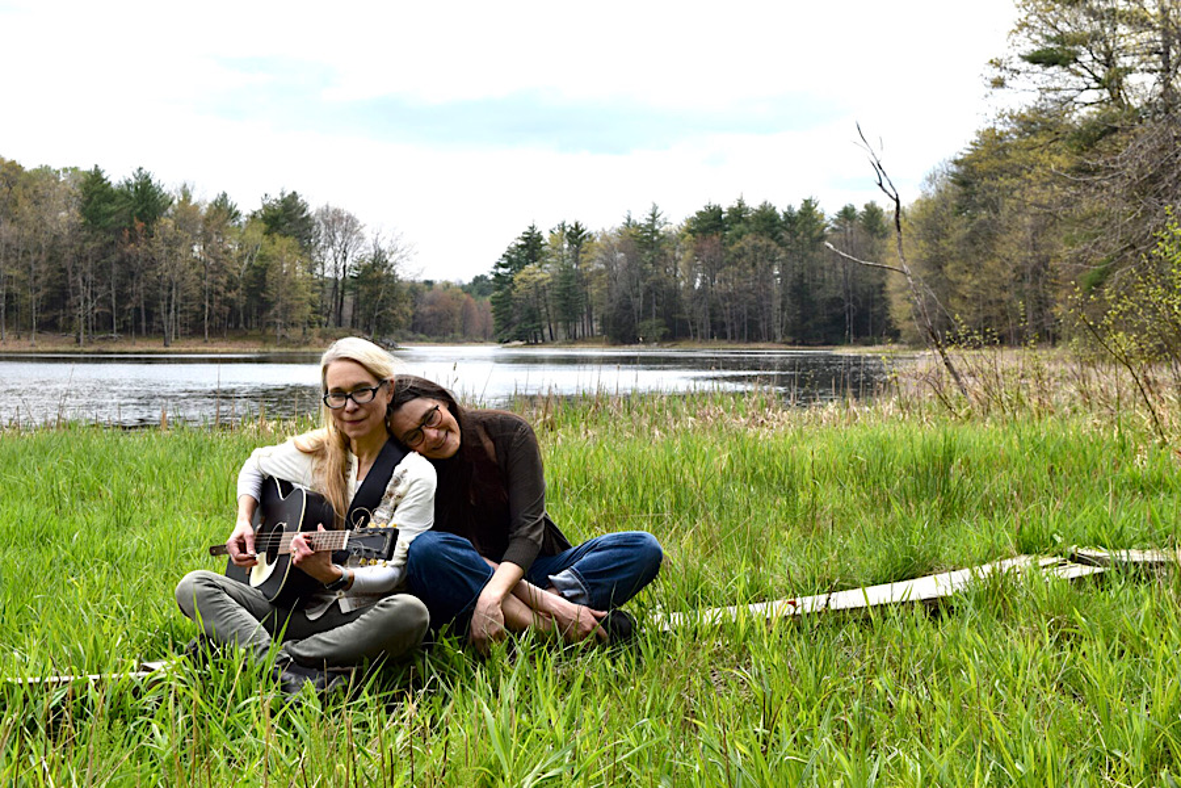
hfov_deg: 35.1
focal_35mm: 57
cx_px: 590
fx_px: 1870
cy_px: 394
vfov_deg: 23.8
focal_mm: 38
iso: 200
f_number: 9
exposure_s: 1/320
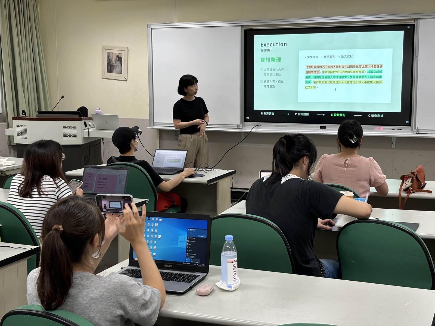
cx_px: 218
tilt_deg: -6.8
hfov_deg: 36.8
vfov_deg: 28.0
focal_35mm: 52
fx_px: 653
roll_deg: +0.1
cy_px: 163
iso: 50
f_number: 1.6
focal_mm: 5.96
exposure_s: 1/60
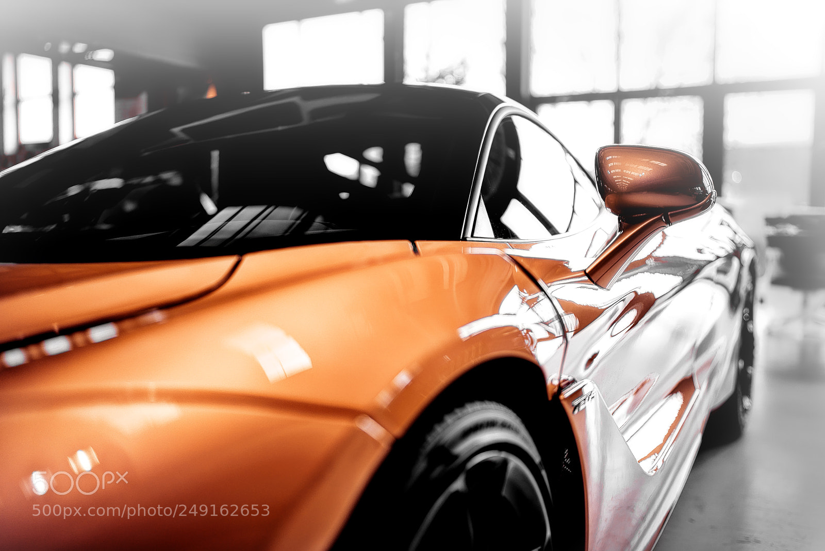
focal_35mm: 35
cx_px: 412
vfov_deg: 37.9
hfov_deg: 54.4
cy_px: 276
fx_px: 802
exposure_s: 1/250
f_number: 1.4
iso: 100
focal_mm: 35
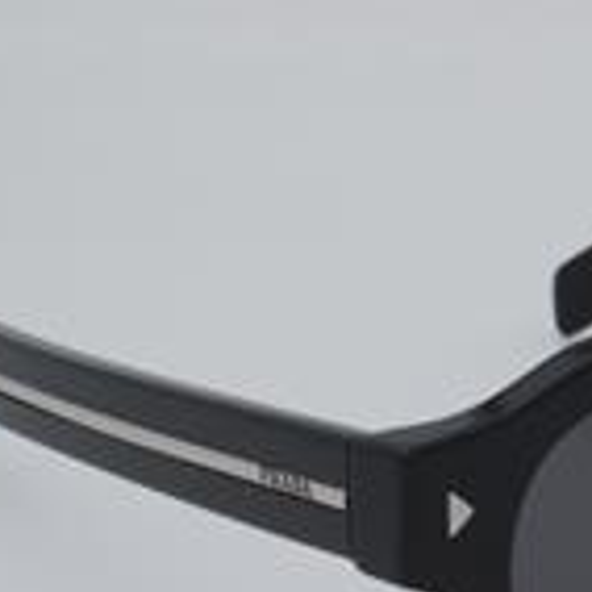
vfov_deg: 9.7
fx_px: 3463
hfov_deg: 9.6
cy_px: 463
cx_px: 709
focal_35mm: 179
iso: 100
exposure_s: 1/4
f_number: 32
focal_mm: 50
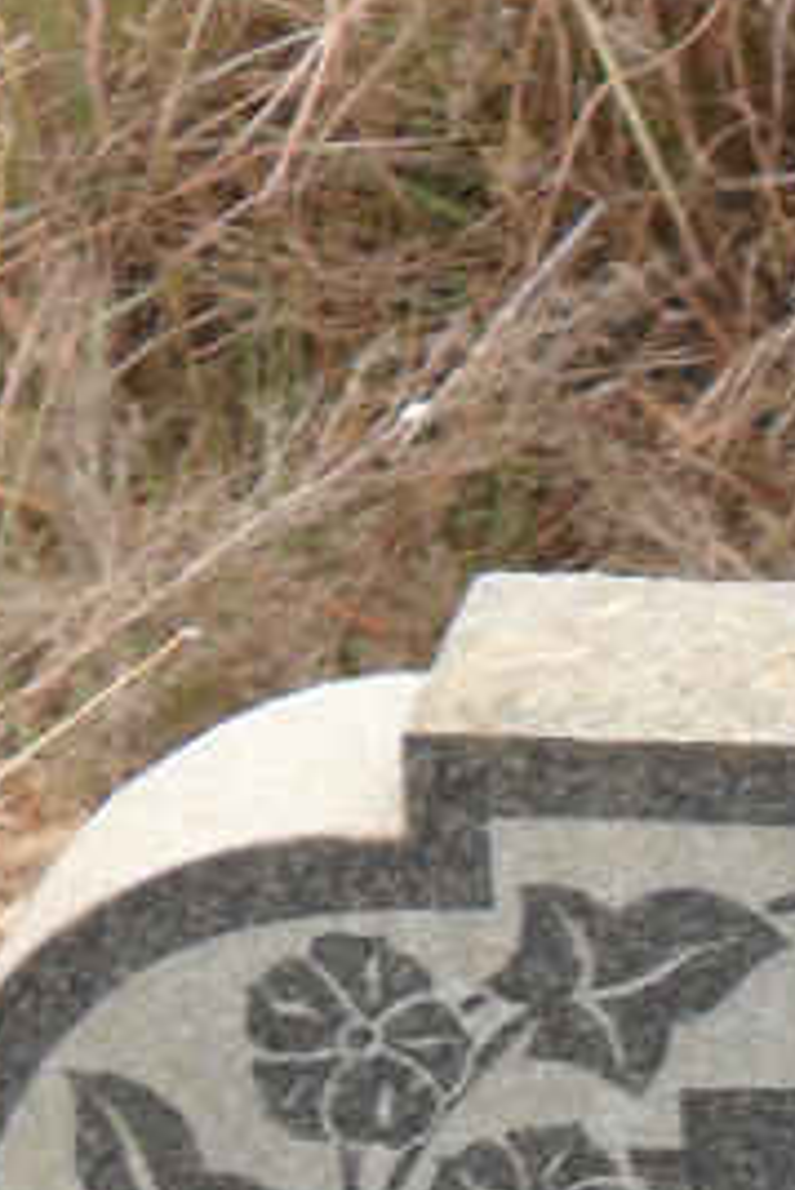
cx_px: 1355
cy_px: 1869
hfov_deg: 5.6
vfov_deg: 8.3
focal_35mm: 242
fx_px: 8005
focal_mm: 9.3
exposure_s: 1/90
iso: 100
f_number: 5
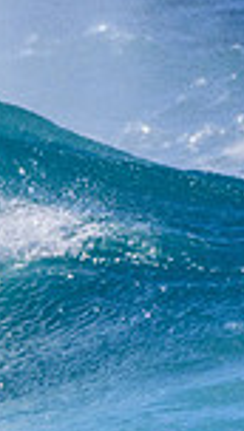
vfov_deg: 0.7
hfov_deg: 0.4
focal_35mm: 3272
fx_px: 37469
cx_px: -320
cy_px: 282
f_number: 5.6
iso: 280
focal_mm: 500
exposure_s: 1/2000
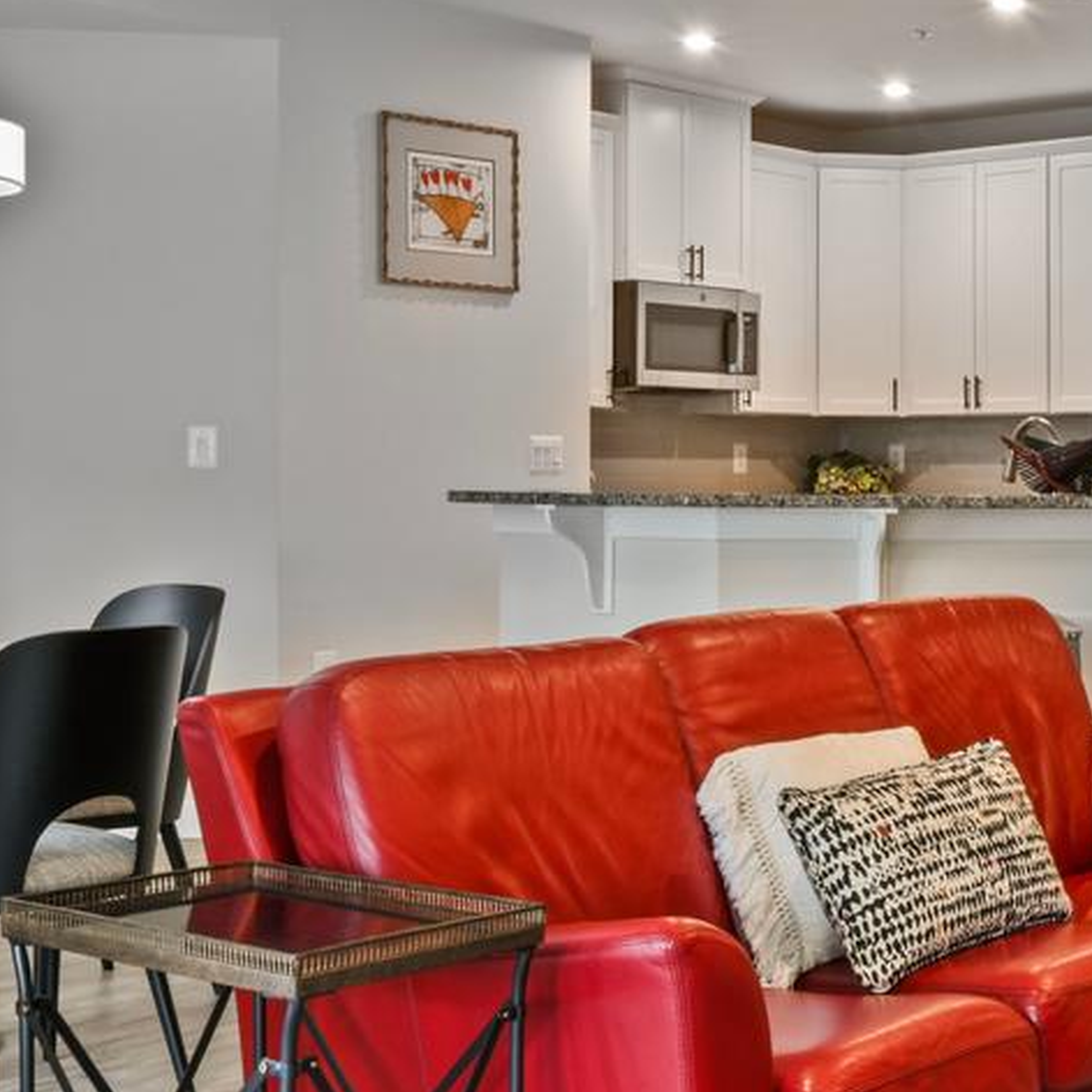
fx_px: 2106
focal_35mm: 59
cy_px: 529
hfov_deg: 28.2
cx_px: 937
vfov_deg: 29.1
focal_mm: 16
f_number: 16
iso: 100
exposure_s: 2.5
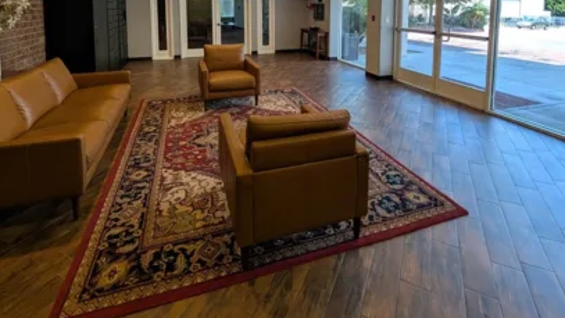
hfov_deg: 92.7
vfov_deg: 52.8
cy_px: 26
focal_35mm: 18
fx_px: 270
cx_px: 280
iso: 46
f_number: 1.7
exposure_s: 1/122
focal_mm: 2.02
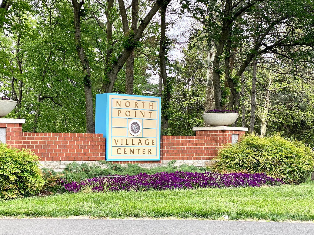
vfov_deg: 22.9
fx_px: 581
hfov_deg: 30.2
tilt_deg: +3.0
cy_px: 116
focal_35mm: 64
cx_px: 132
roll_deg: -0.2
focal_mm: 6
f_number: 2
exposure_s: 1/203
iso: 20
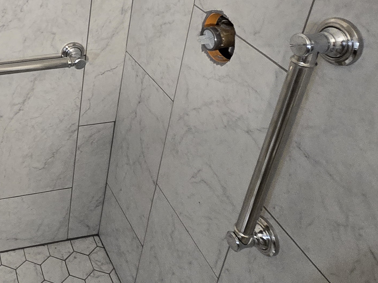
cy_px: 12
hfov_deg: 42.7
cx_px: -6
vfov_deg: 35.6
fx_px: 404
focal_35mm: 37
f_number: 2.2
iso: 500
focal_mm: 2.2
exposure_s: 1/60
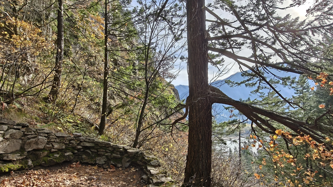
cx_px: 166
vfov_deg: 60.7
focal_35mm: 18
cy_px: 109
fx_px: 159
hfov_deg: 92.7
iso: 160
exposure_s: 1/212
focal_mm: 2.3
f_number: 2
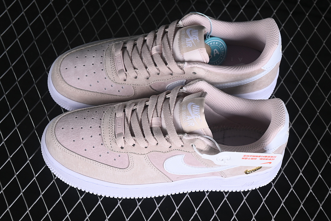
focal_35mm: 75
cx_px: 166
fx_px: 690
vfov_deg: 18.2
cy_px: 110
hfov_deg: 27.0
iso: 160
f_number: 7.1
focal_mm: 50
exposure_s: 1/80
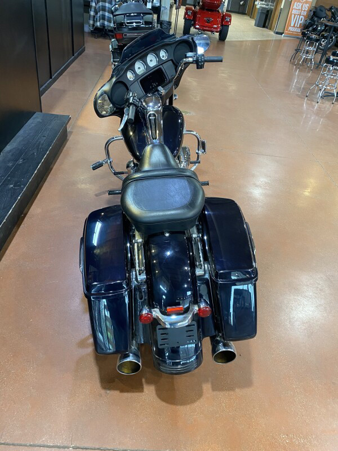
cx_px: 169
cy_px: 226
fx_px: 338
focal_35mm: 26
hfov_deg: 53.1
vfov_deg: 67.3
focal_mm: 4.25
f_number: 1.8
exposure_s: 1/60
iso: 320
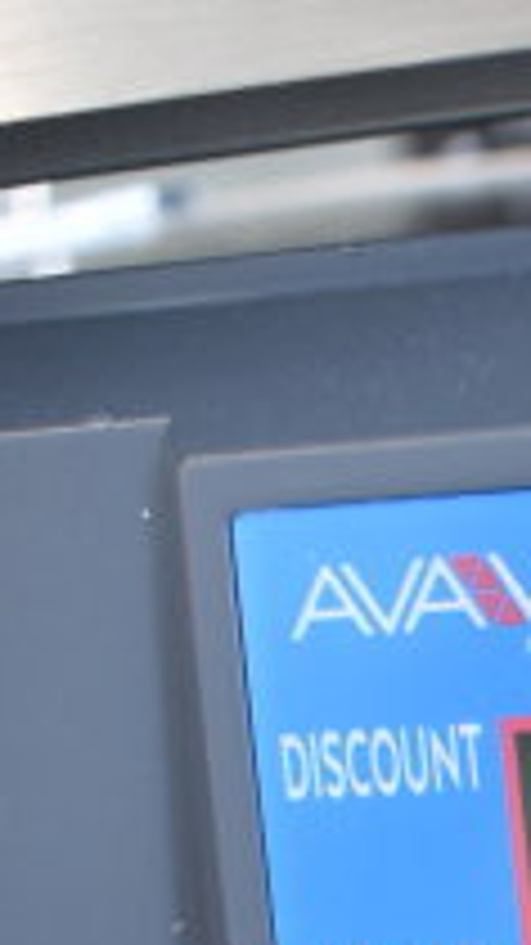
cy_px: 1235
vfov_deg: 16.5
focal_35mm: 123
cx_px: 1112
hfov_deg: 9.2
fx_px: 3081
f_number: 3.5
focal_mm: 18
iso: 640
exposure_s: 1/30
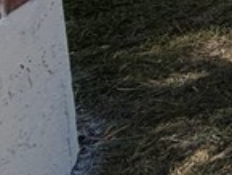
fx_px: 664
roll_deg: -0.1
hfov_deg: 10.1
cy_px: -255
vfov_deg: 11.9
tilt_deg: -6.4
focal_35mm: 99
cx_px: 778
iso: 25
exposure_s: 1/770
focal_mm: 2.22
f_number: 2.2
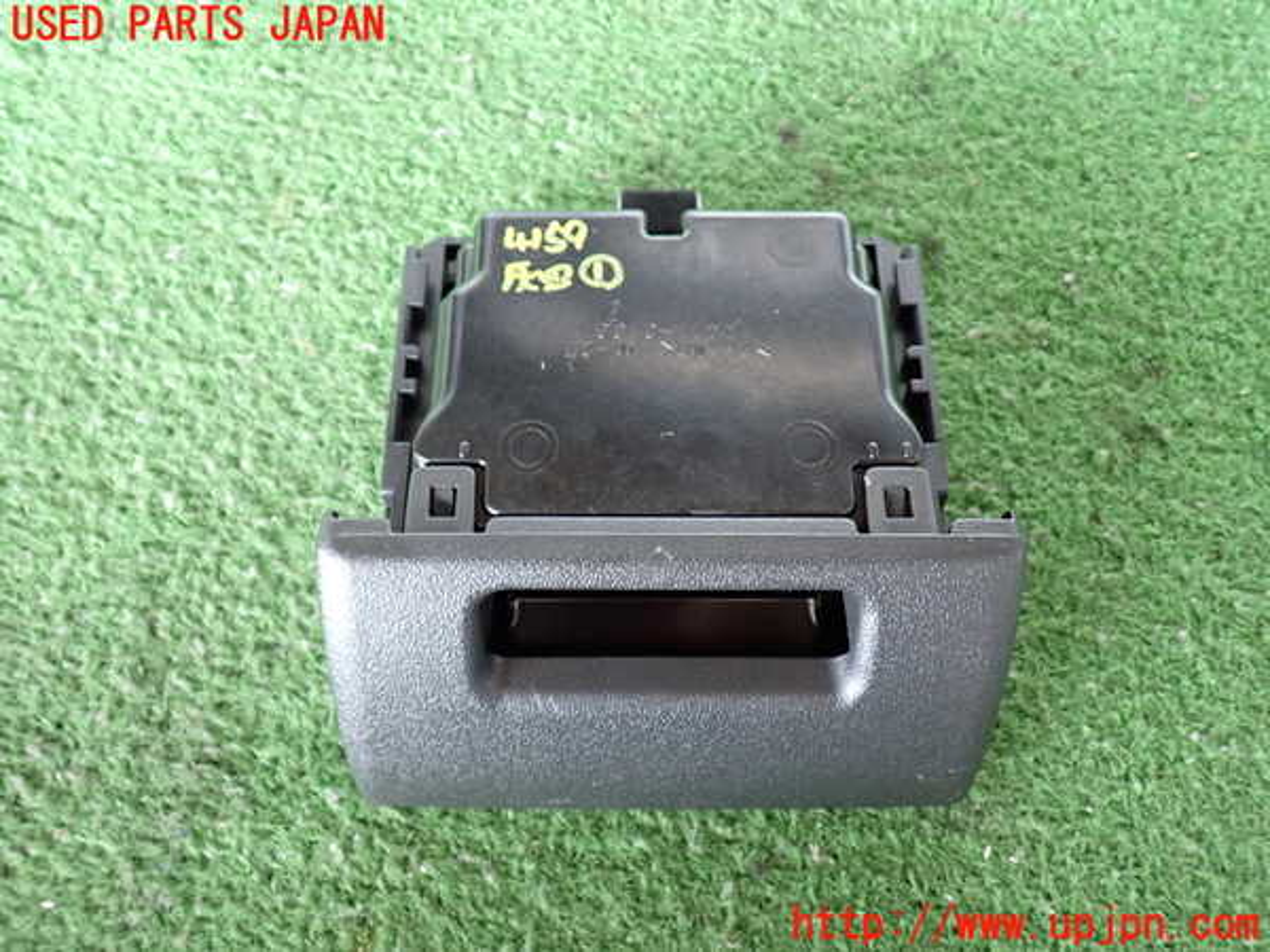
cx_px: 635
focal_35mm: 30
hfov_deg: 60.0
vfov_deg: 46.8
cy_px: 476
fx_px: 1101
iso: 640
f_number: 2.3
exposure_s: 1/30
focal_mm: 5.4
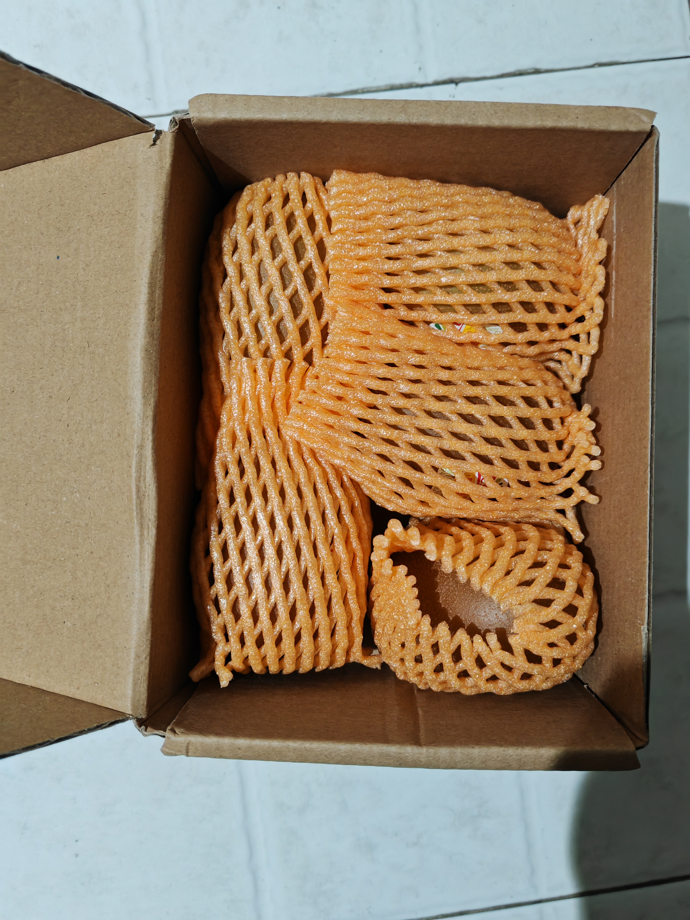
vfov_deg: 65.3
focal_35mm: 27
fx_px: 718
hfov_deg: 51.4
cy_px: 460
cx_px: 345
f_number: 1.9
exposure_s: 1/35
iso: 800
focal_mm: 5.52
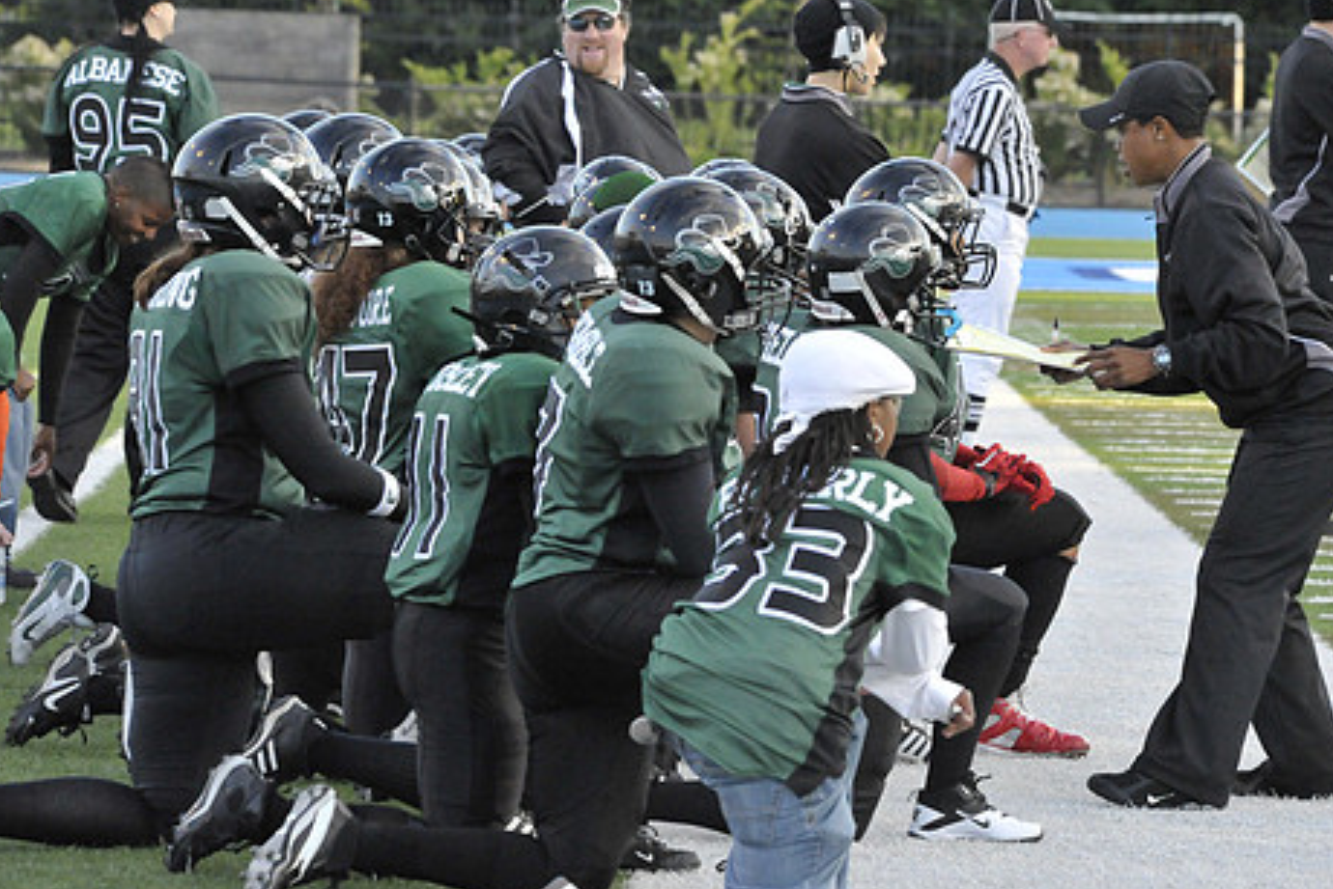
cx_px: 730
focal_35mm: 290
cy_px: 420
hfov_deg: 7.1
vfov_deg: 4.7
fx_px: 10741
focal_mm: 230
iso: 12800
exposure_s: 1/1000
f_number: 10
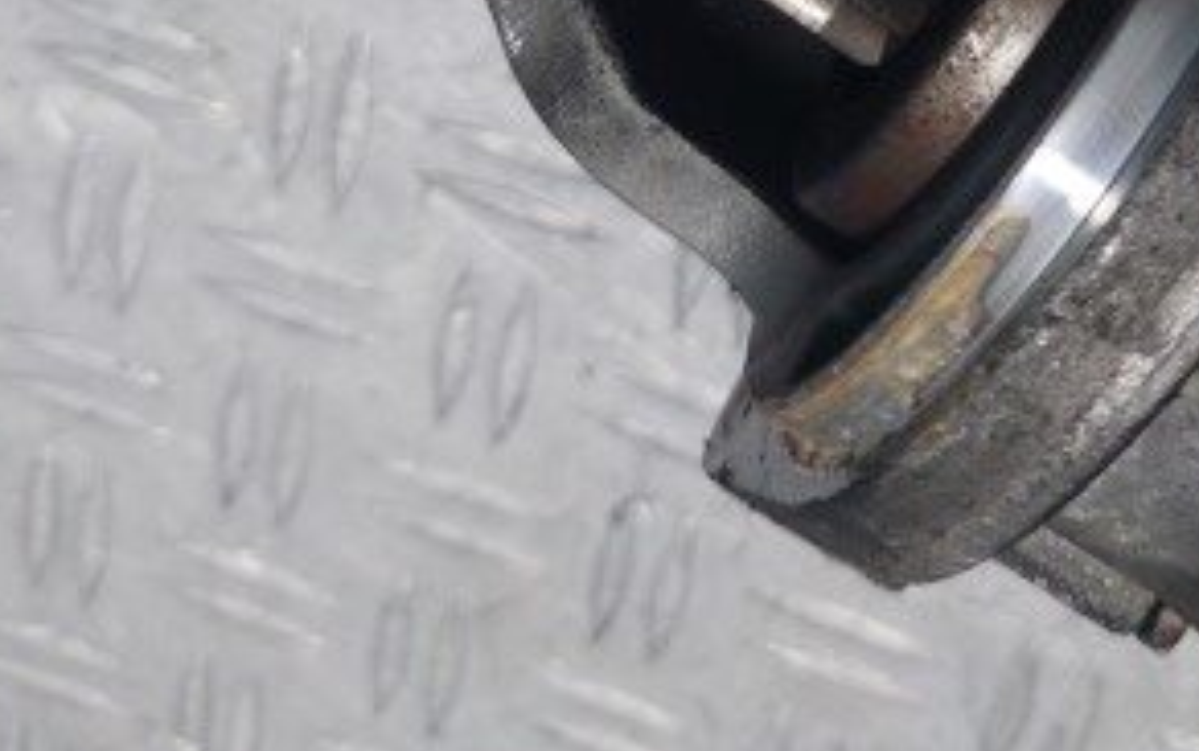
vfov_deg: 20.0
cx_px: 932
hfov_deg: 34.2
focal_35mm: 58
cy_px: -300
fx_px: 1897
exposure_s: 1/100
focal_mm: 5.23
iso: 50
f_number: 1.8
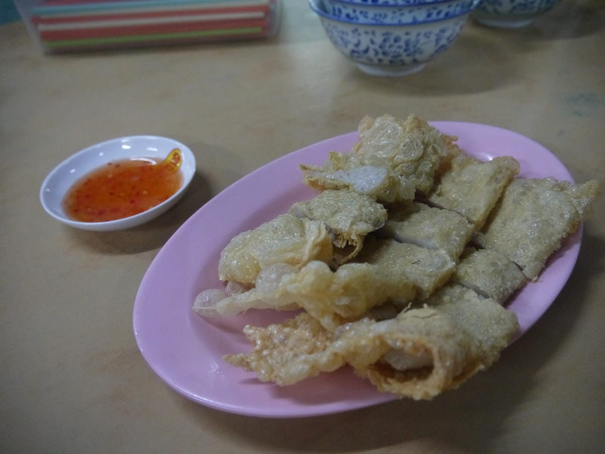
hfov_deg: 63.4
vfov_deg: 49.7
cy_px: 227
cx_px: 302
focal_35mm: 28
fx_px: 489
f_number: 3.5
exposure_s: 1/60
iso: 1600
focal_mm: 14
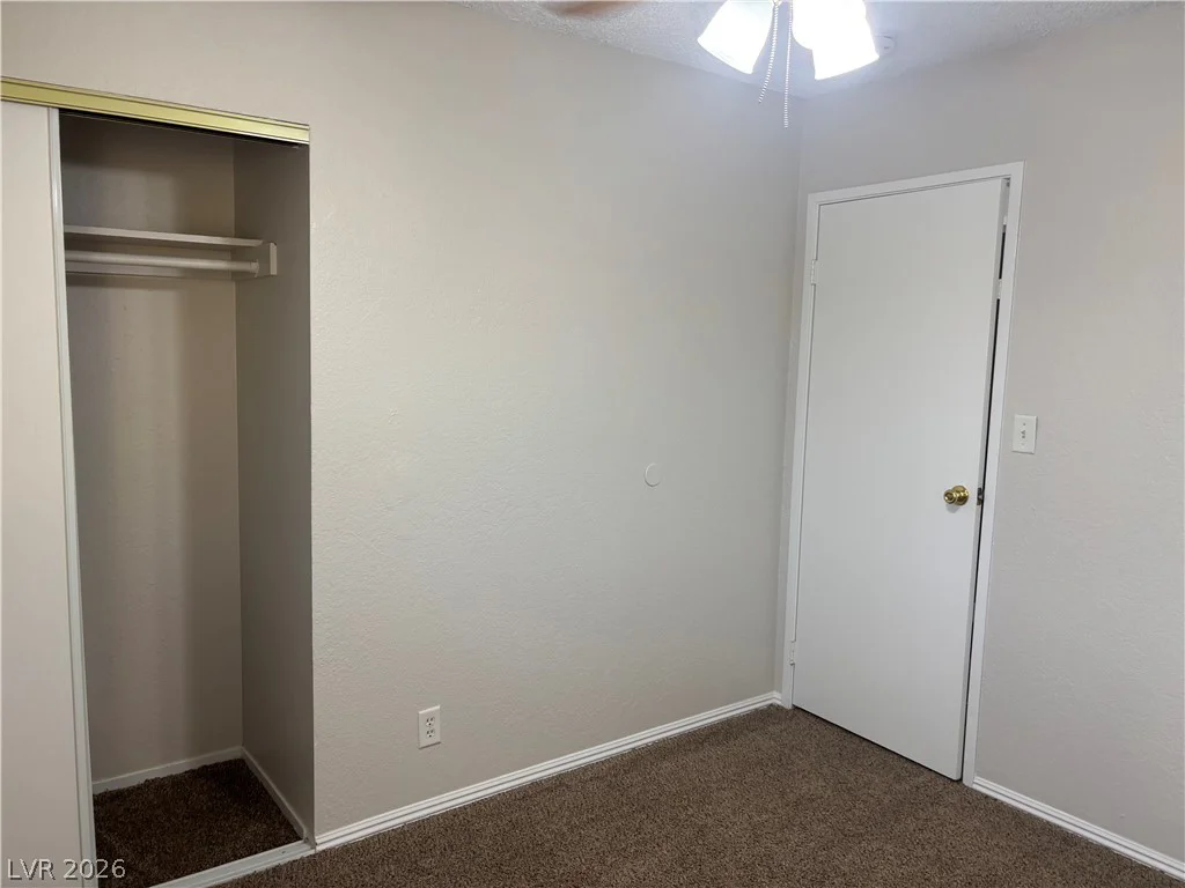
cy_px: 444
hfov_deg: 67.3
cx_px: 592
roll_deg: -1.1
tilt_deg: -7.1
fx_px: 890
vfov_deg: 53.1
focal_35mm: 26
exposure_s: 1/60
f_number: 1.6
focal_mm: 5.96
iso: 80
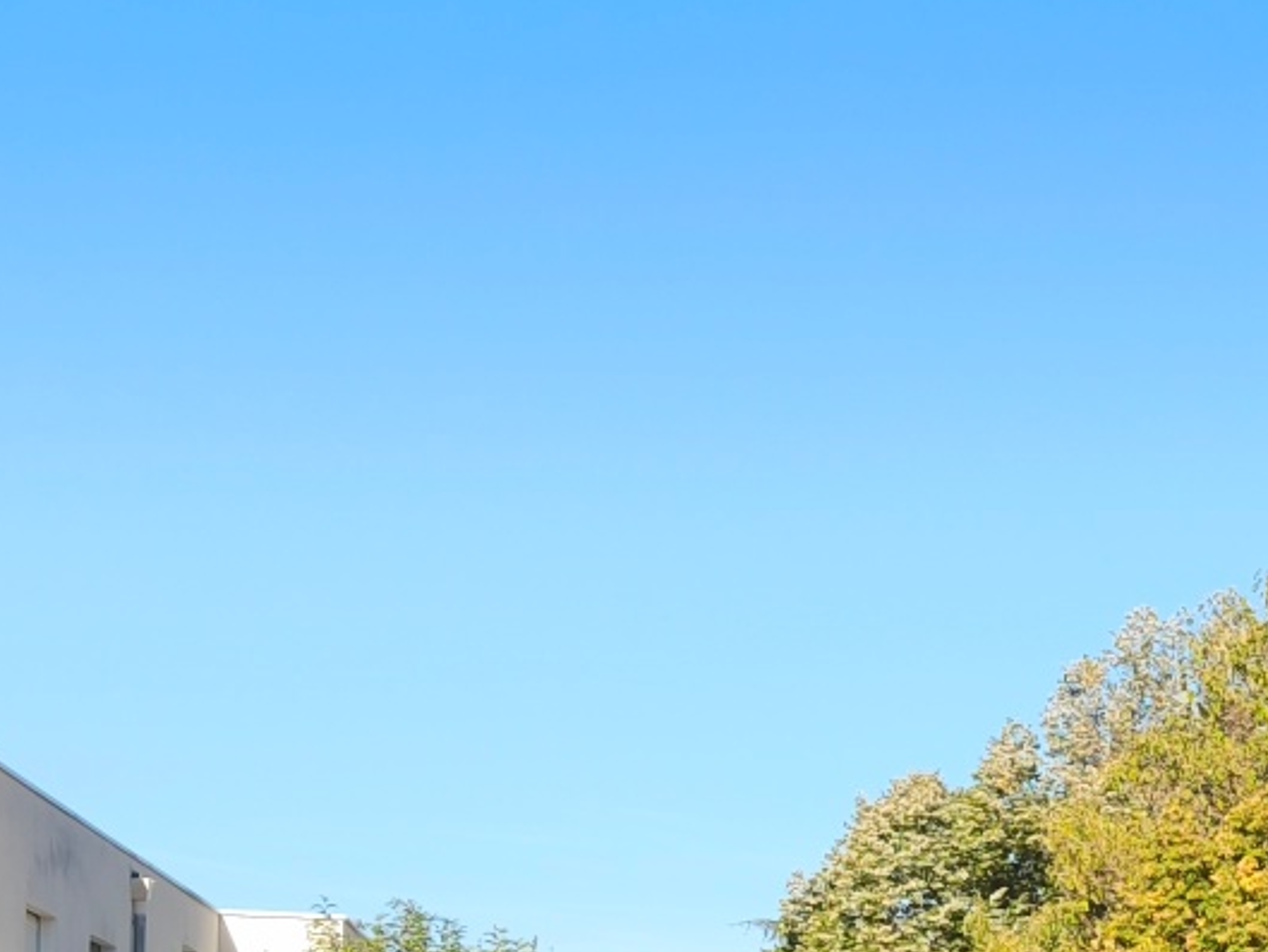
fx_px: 3261
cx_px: 2018
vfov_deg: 15.8
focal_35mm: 89
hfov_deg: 18.8
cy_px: 1221
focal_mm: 5.35
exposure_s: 1/1403
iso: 50
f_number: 1.7
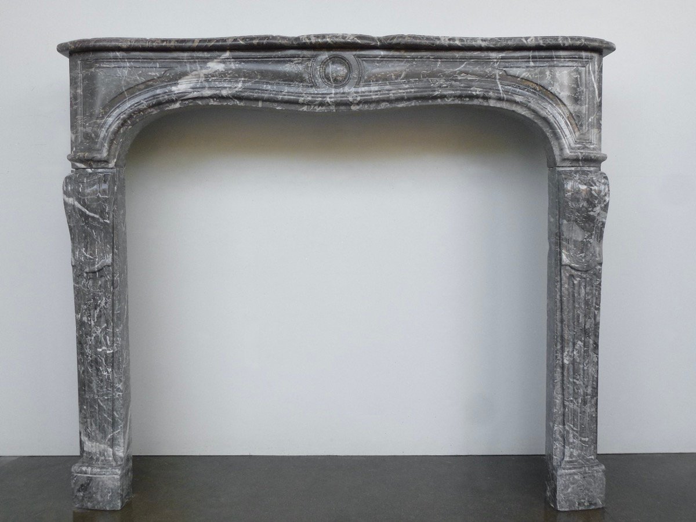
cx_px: 348
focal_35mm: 30
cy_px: 261
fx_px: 603
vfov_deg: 46.8
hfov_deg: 60.0
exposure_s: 1/60
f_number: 3.5
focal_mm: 5.4
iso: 200
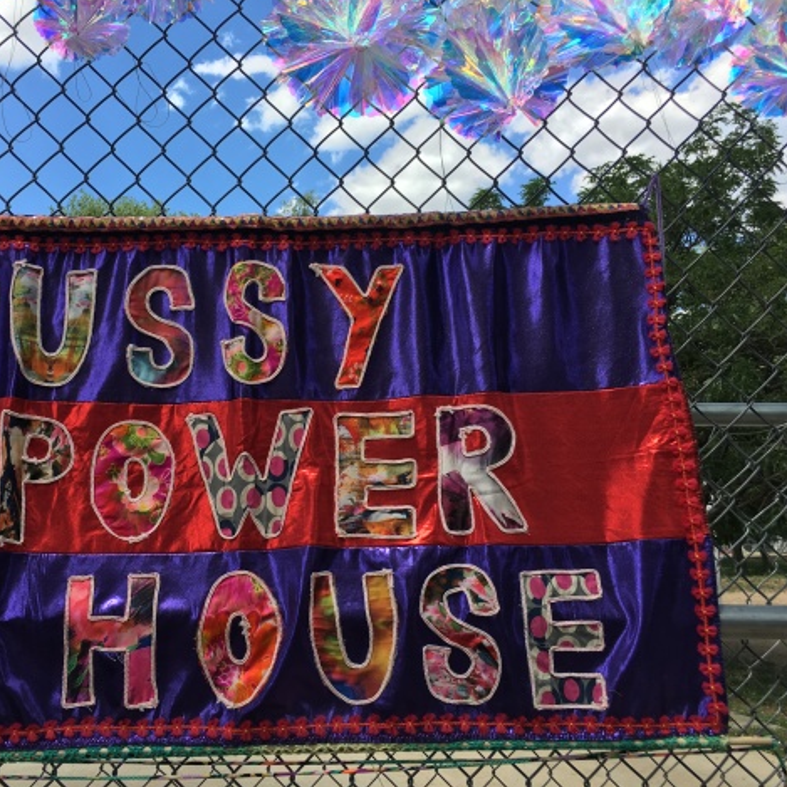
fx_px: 900
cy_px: 391
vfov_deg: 47.2
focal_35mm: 35
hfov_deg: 46.6
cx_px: 279
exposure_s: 1/810
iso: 25
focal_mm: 4.15
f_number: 2.2
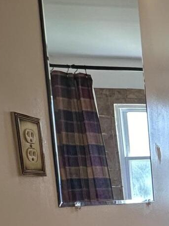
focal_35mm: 61
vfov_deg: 29.2
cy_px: 235
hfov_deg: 16.5
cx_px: 361
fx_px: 397
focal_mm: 2.22
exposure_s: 1/120
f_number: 2.2
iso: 160
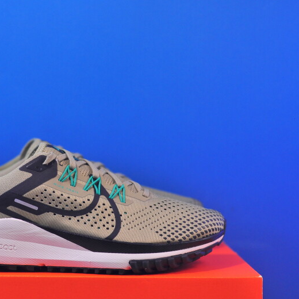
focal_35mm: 98
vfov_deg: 17.7
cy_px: 149
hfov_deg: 17.6
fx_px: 958
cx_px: 70
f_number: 2.5
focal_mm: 50
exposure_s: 1/320
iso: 250
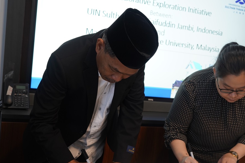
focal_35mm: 49
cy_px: 96
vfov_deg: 27.5
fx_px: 333
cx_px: 137
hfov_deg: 40.3
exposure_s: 1/60
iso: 1000
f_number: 5
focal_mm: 36
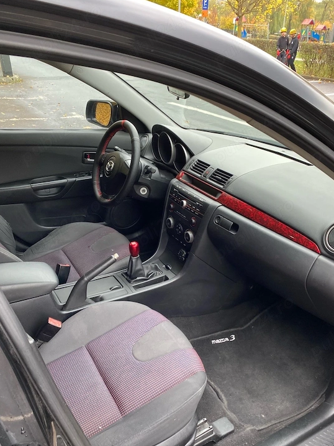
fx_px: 373
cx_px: 182
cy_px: 245
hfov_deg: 48.2
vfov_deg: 61.5
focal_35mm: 29
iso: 125
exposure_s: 1/118
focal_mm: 4.25
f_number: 1.8
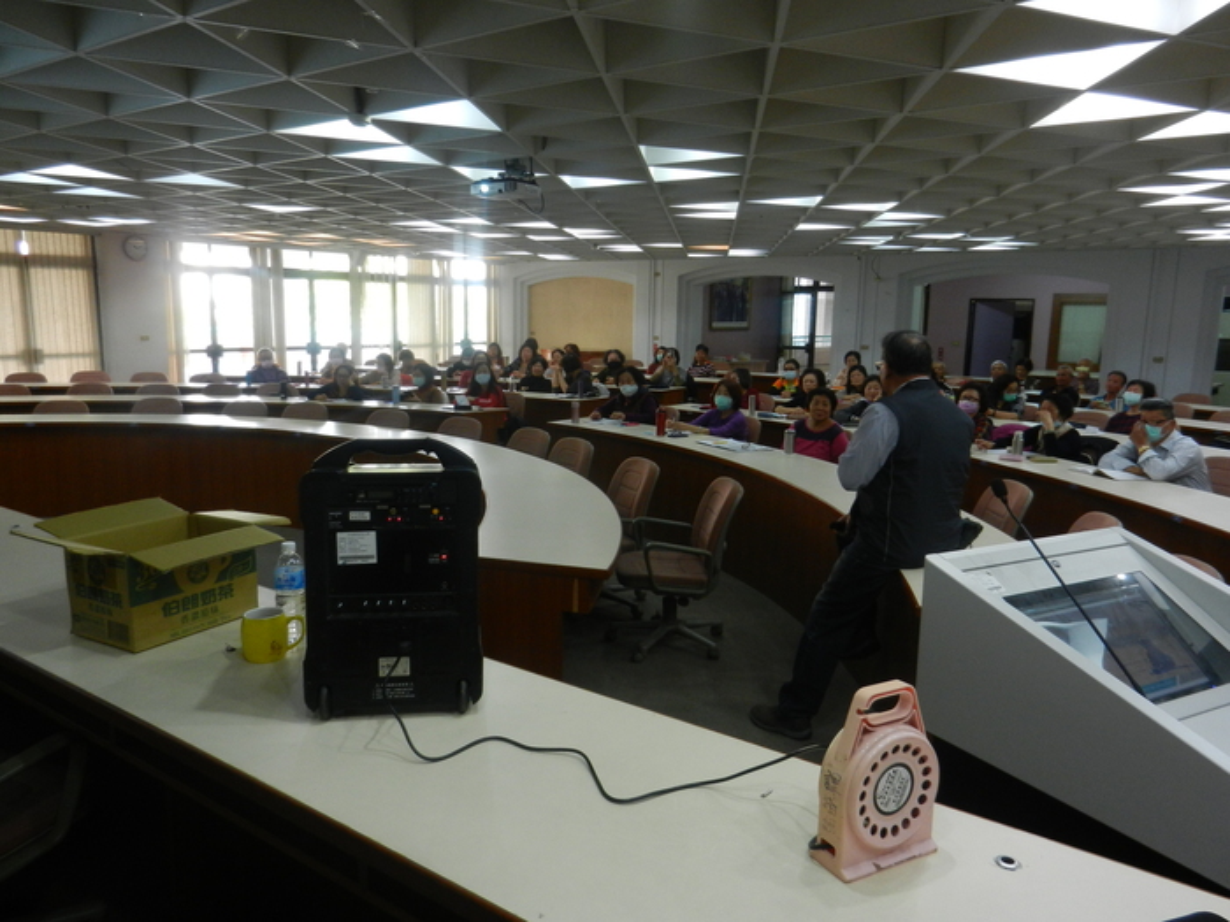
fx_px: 888
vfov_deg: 54.9
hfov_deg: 69.4
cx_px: 615
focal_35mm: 25
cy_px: 461
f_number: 3.5
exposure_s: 1/30
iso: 220
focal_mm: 4.5
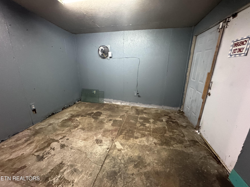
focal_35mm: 14
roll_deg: -1.3
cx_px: 125
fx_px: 101
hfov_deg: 102.1
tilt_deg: -16.6
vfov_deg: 85.7
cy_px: 94
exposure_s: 1/60
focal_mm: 2.22
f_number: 2.2
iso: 1000
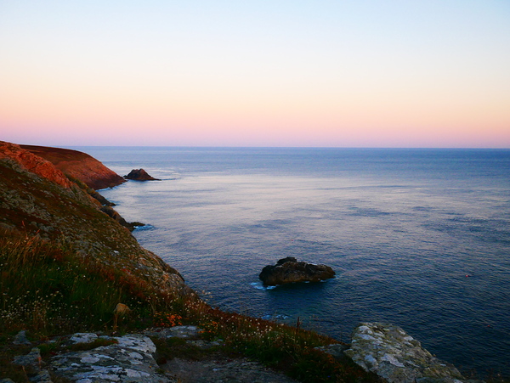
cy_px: 192
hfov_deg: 51.3
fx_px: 531
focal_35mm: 36
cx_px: 255
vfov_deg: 39.7
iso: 400
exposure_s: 1/50
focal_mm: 18
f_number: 10
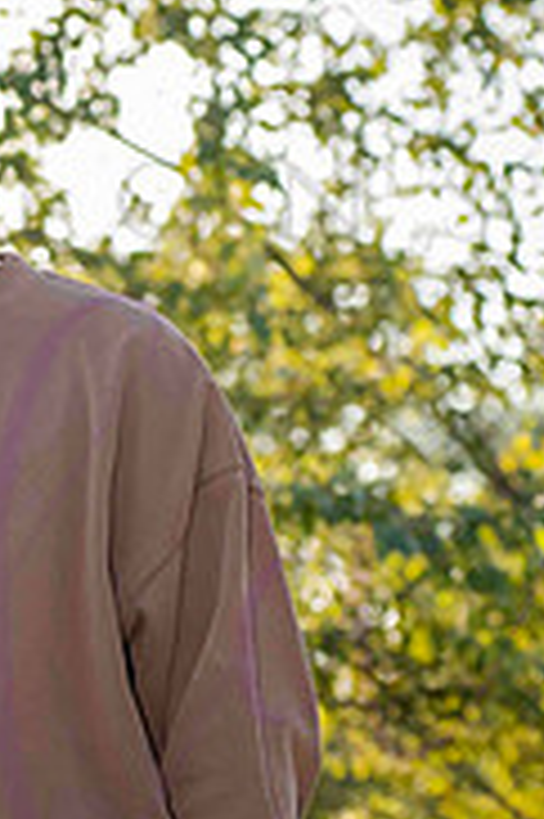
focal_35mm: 198
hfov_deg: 6.9
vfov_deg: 10.4
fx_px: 4496
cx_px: -103
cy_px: 360
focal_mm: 80
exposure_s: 1/400
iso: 400
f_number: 5
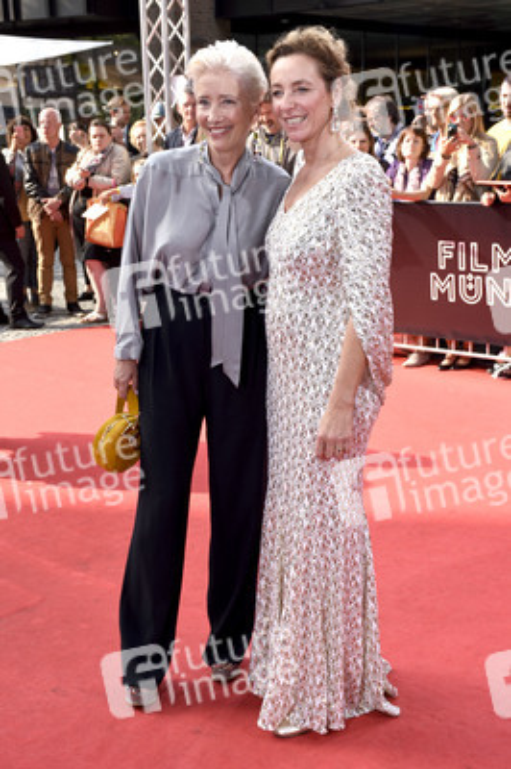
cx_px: 256
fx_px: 1120
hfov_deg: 25.7
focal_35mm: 52
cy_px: 384
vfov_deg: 37.9
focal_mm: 35
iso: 160
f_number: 6.3
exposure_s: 1/160
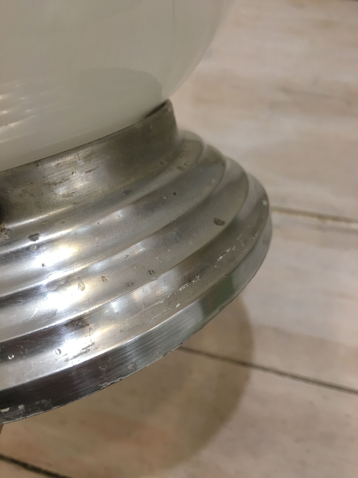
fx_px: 400
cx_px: 179
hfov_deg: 48.2
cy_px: 239
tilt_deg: -65.6
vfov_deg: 61.7
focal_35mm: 29
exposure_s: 1/33
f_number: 2.2
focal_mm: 4.15
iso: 100
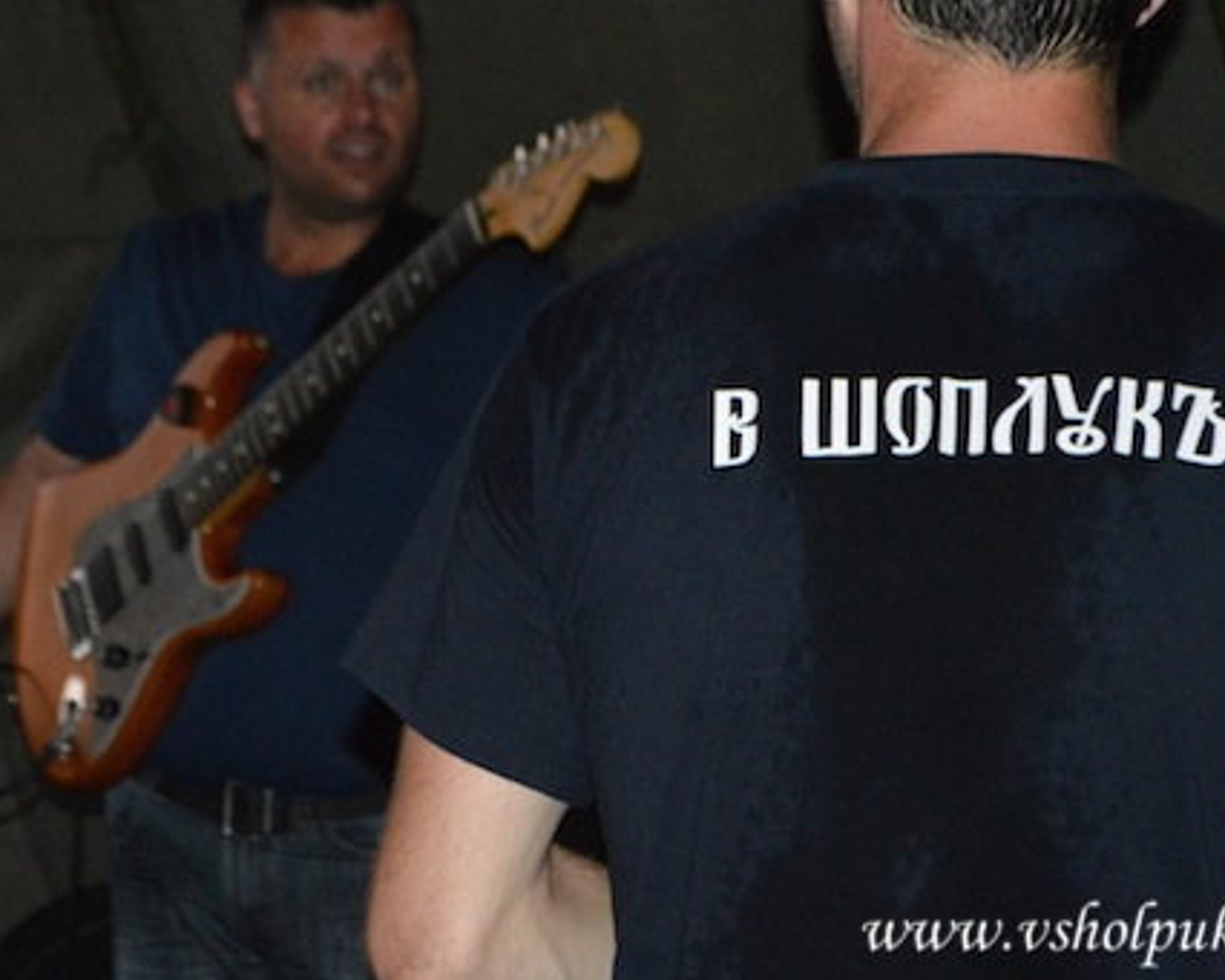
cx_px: 463
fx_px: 4025
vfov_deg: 13.9
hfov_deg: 17.3
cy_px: 440
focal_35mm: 111
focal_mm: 48
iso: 3200
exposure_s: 1/60
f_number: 5.6
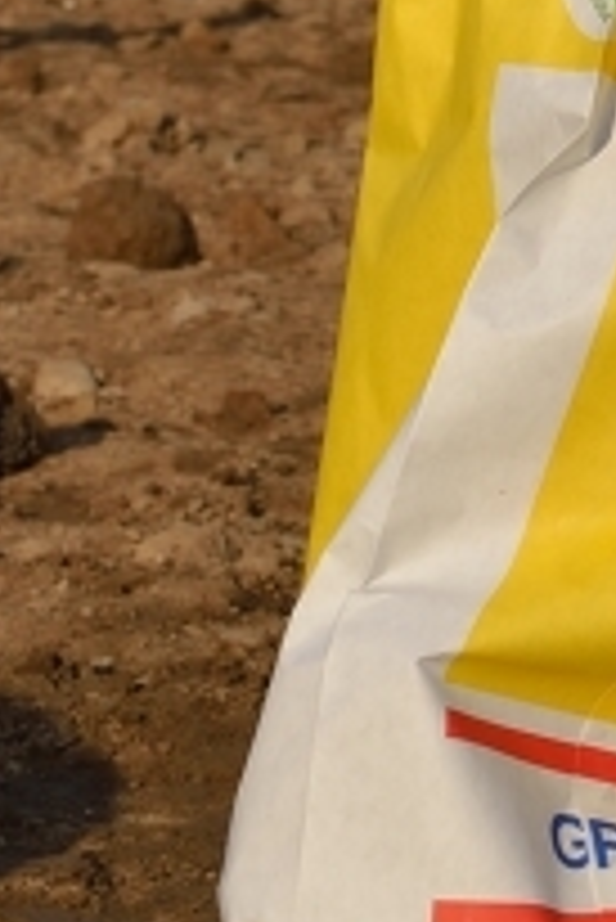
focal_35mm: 219
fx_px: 5611
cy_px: -594
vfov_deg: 9.1
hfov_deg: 6.1
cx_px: 1324
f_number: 9
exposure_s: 1/1250
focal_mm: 45
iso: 400
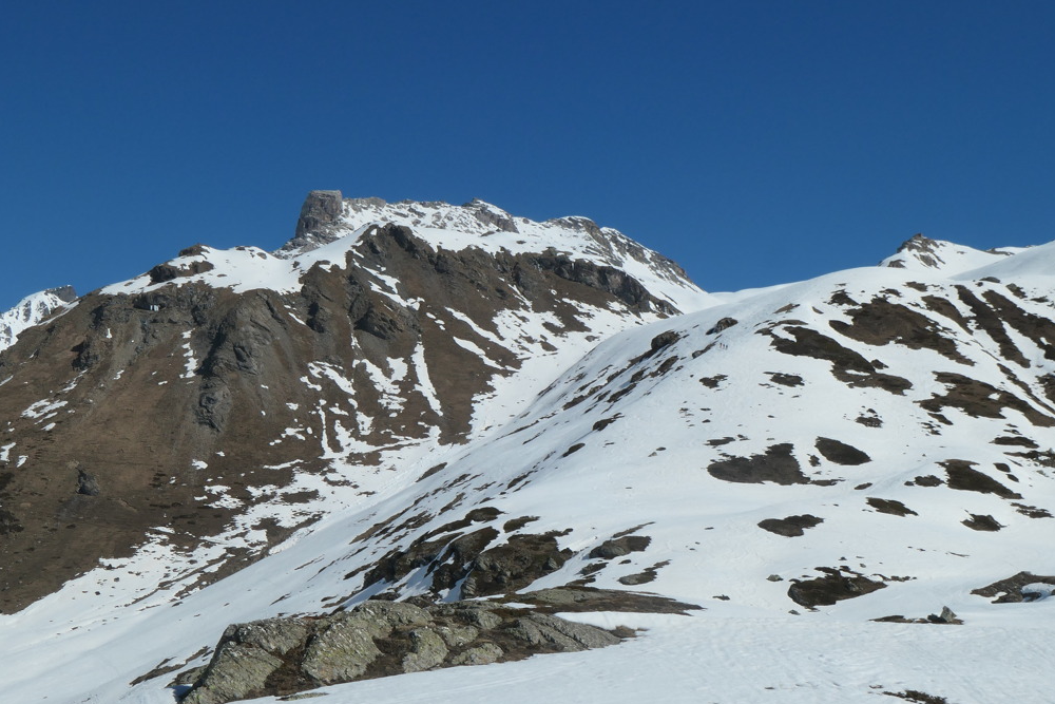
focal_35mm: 57
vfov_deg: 23.8
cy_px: 401
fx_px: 1671
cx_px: 485
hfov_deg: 35.0
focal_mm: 14
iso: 200
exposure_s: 1/1600
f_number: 8
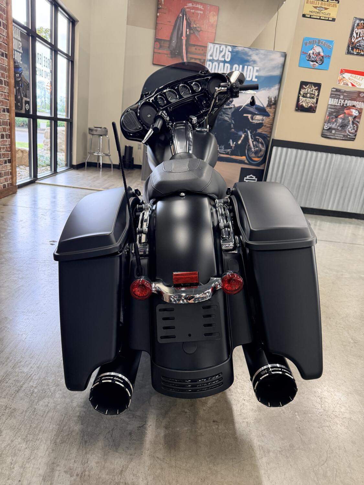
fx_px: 336
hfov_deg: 56.8
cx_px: 182
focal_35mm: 24
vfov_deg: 71.6
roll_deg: -7.3
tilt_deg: -17.9
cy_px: 242
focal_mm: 6.76
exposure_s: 1/120
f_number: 1.78
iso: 400
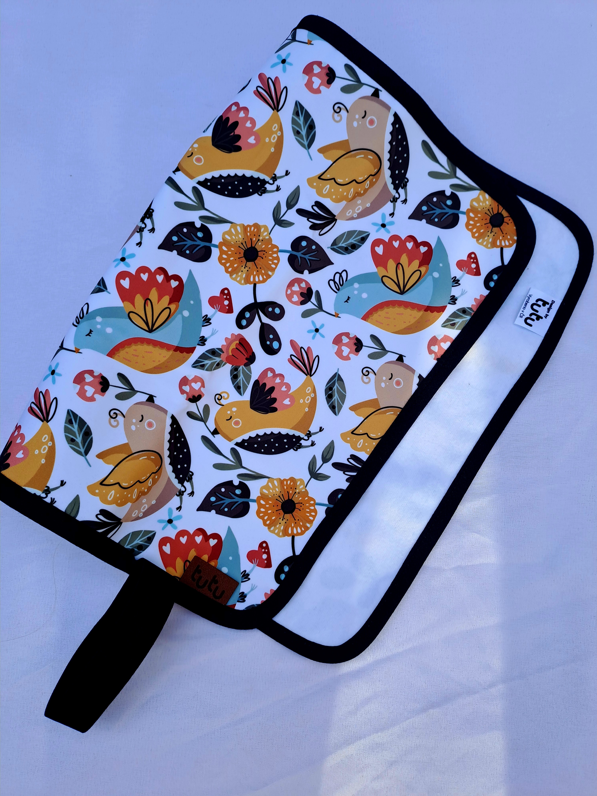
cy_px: 398
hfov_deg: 54.9
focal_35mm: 25
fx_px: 575
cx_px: 298
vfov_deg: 69.4
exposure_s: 1/123
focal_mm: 4.65
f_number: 1.8
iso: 32
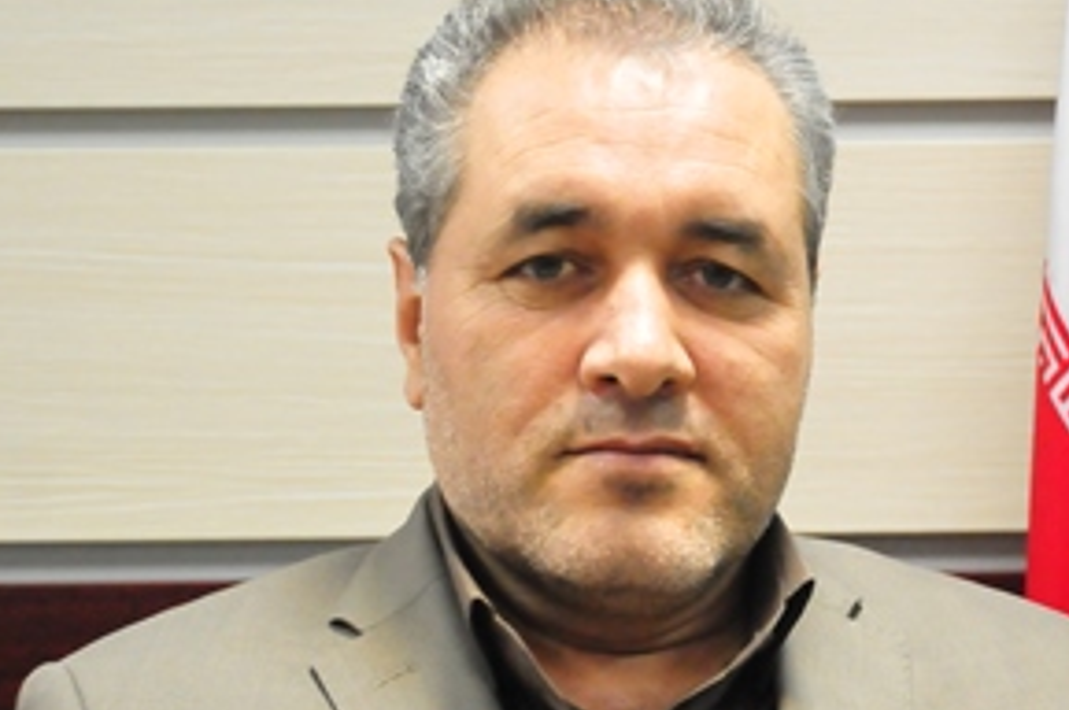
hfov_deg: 21.8
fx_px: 2758
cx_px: 792
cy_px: 479
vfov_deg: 14.6
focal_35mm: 93
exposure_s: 1/60
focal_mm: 28
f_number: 4.2
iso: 3200
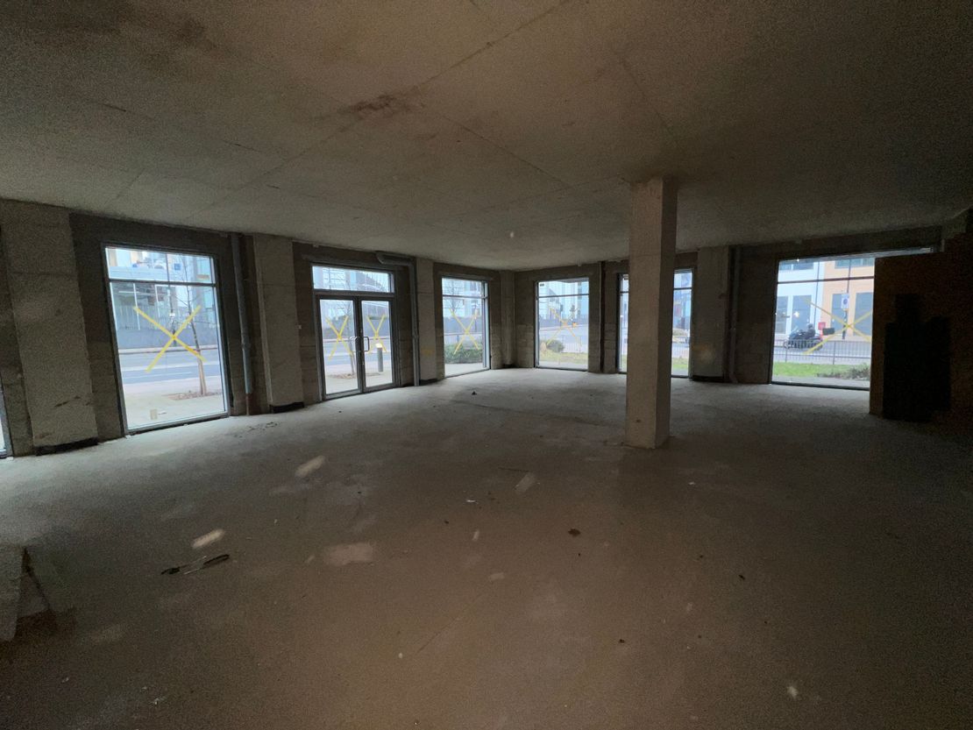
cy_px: 365
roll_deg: +1.0
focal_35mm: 13
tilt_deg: -6.3
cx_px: 486
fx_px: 365
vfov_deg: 89.9
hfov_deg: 106.2
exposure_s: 1/60
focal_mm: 1.57
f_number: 1.8
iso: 80
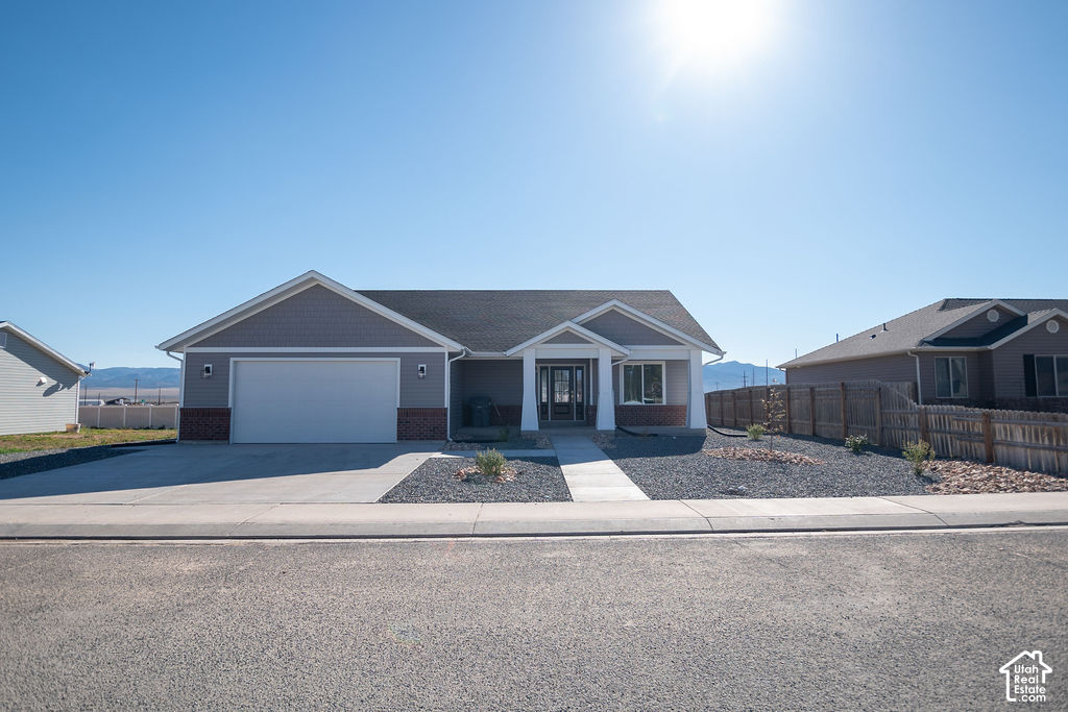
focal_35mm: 19
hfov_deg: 87.8
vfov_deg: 65.4
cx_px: 534
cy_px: 356
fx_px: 555
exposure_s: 1/800
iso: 100
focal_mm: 12
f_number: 4
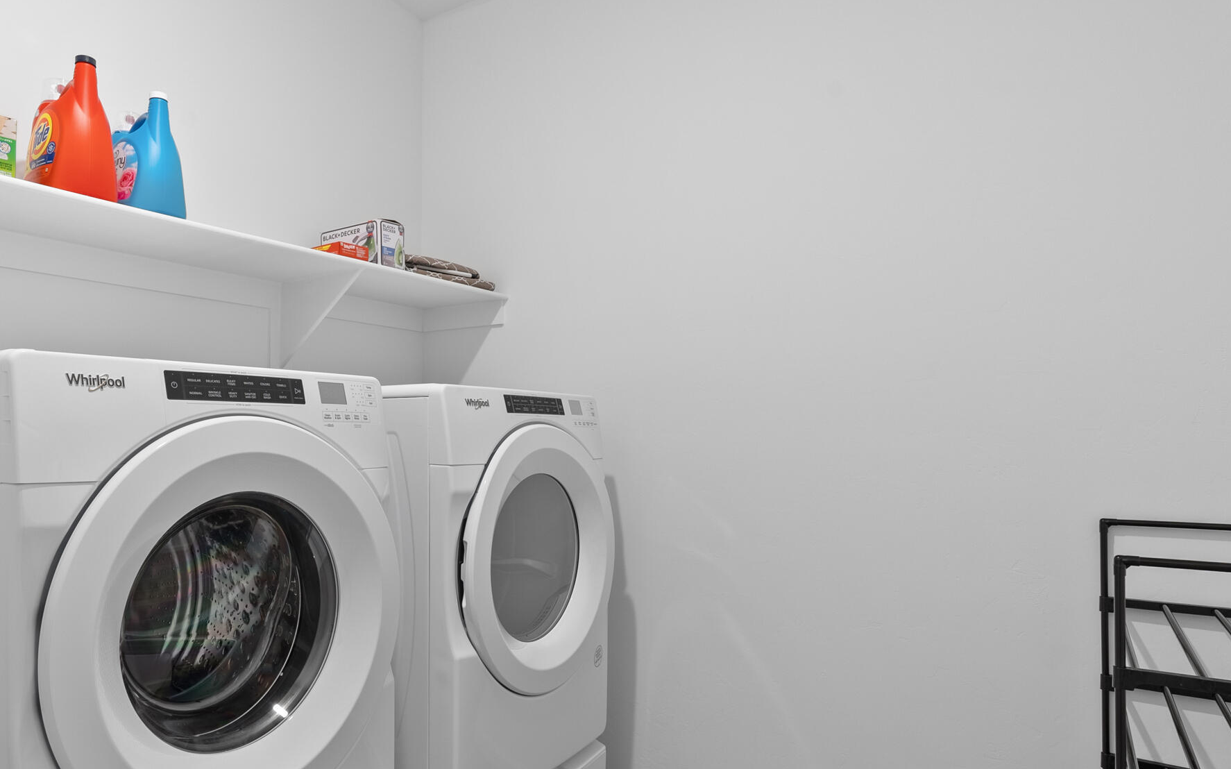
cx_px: 490
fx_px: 771
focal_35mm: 23
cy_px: 444
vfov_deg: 52.8
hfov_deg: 76.3
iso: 400
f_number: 8
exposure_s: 2
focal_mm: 16
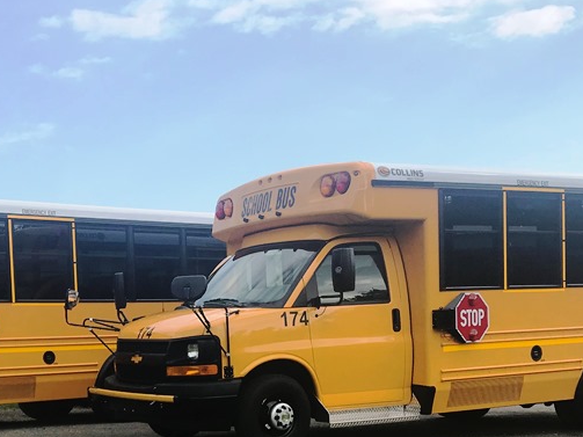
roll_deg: +1.3
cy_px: 394
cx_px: 170
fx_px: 960
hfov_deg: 33.3
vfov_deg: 24.9
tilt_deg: +0.0
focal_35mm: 57
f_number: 1.8
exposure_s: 1/1623
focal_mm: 3.99
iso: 20
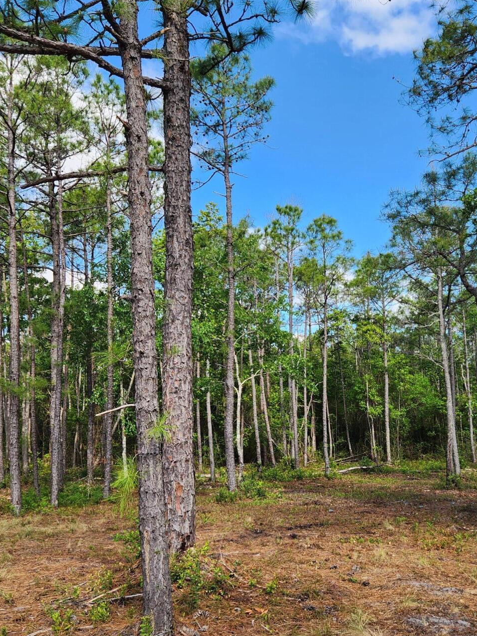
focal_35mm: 36
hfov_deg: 39.2
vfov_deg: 51.2
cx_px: 314
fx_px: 662
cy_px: 364
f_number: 1.8
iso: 20
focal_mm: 5.4
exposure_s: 1/477
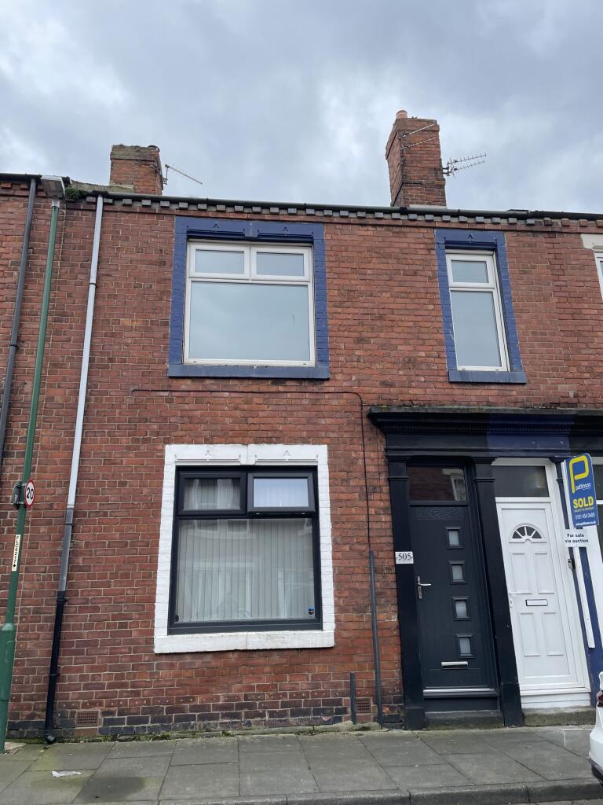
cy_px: 402
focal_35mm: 26
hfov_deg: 53.1
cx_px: 302
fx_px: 604
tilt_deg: +18.2
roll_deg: +0.4
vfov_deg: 67.3
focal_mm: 4.2
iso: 32
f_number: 1.6
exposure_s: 1/739
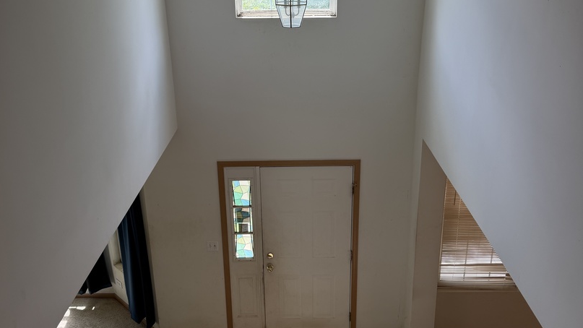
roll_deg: +1.1
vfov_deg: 33.7
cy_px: 146
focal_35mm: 35
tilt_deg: -21.3
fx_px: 541
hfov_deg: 56.6
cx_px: 291
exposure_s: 1/215
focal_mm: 6.76
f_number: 1.78
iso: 64
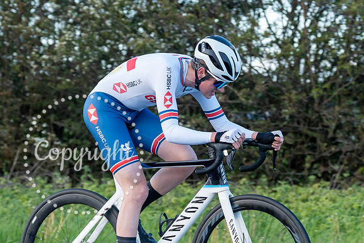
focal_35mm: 194
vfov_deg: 7.1
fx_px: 1965
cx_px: 186
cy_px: 89
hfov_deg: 10.6
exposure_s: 1/1000
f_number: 3.5
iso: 800
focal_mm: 95
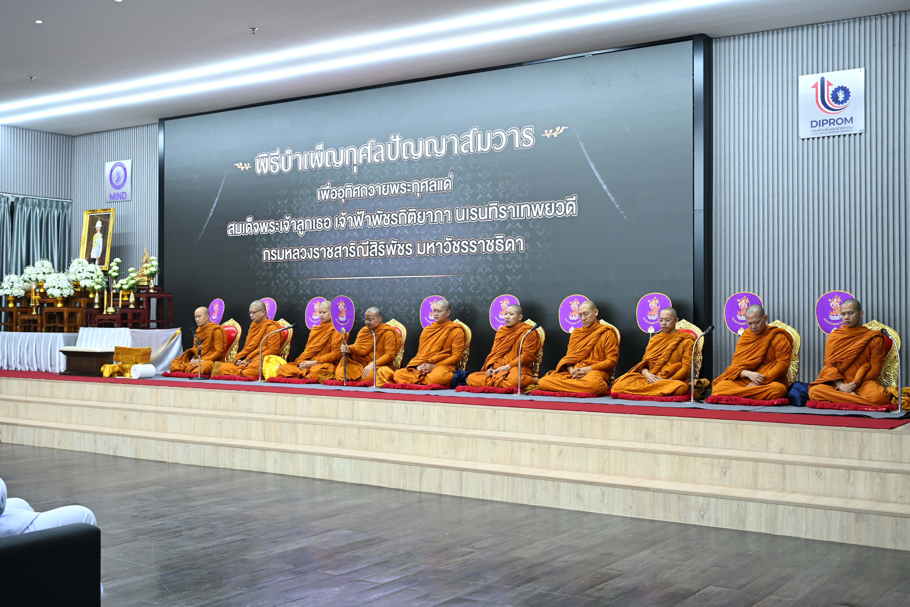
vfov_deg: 31.9
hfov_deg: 46.4
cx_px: 455
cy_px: 304
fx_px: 1062
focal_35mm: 42
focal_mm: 42
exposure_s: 1/200
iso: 3200
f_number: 4
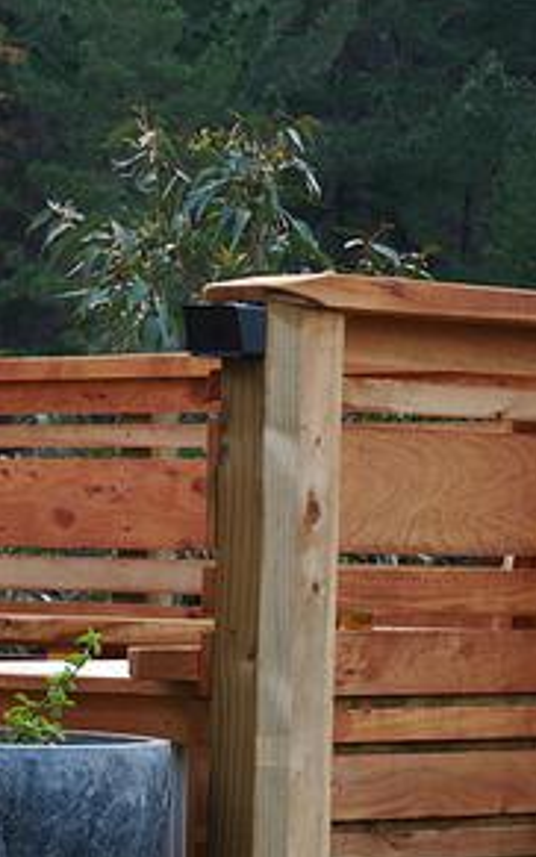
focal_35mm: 172
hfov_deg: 7.5
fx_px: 4018
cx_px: -177
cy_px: 423
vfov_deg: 12.2
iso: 250
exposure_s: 1/100
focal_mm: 38
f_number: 5.4
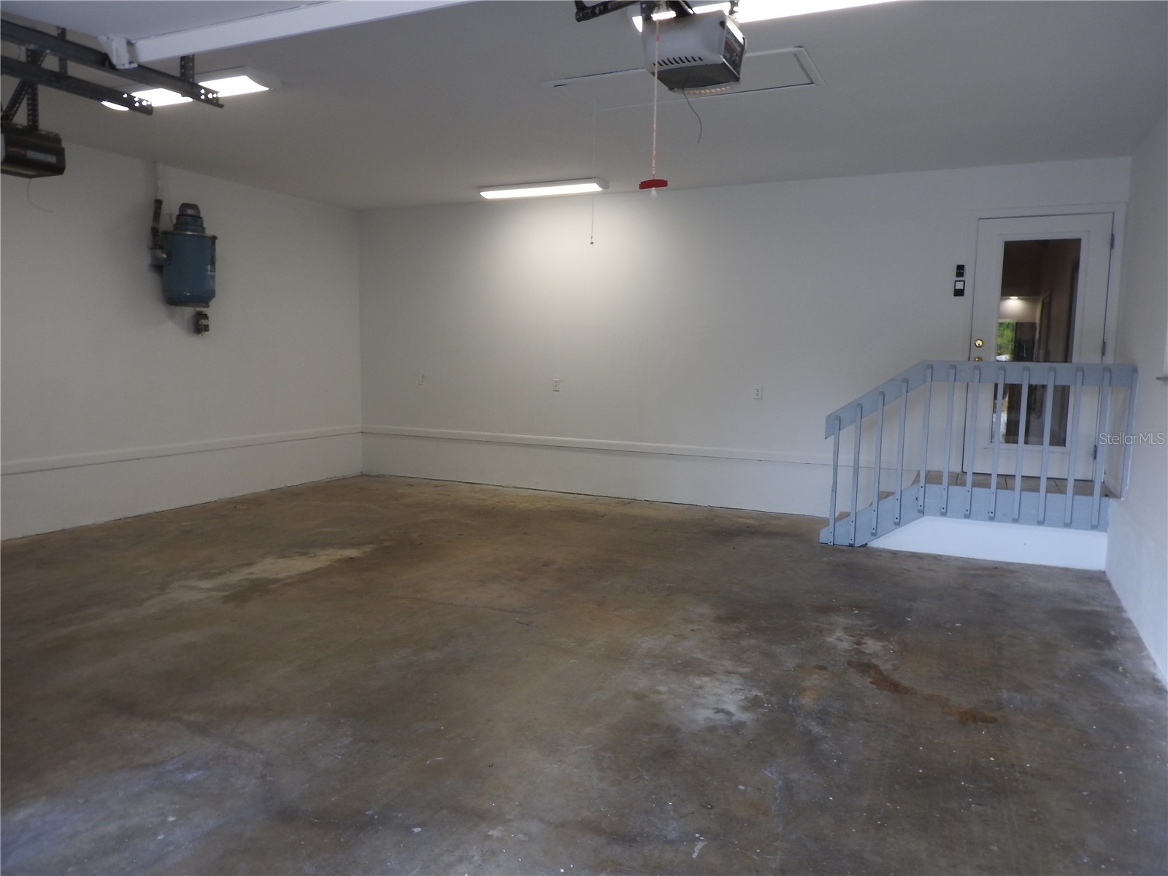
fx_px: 810
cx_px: 584
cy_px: 438
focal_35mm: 24
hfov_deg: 71.6
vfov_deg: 56.8
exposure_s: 1/50
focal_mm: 4.3
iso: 100
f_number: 3.3
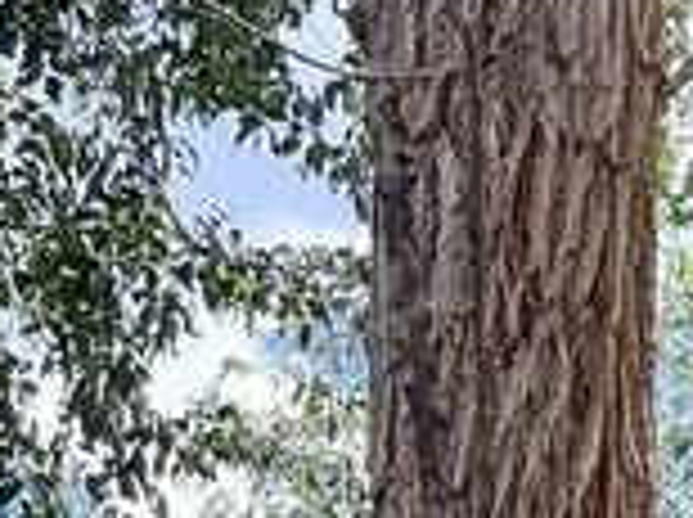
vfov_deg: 7.9
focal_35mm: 160
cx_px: 698
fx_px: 3198
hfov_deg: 12.2
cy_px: 1599
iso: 100
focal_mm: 6.76
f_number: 1.78
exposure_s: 1/1018
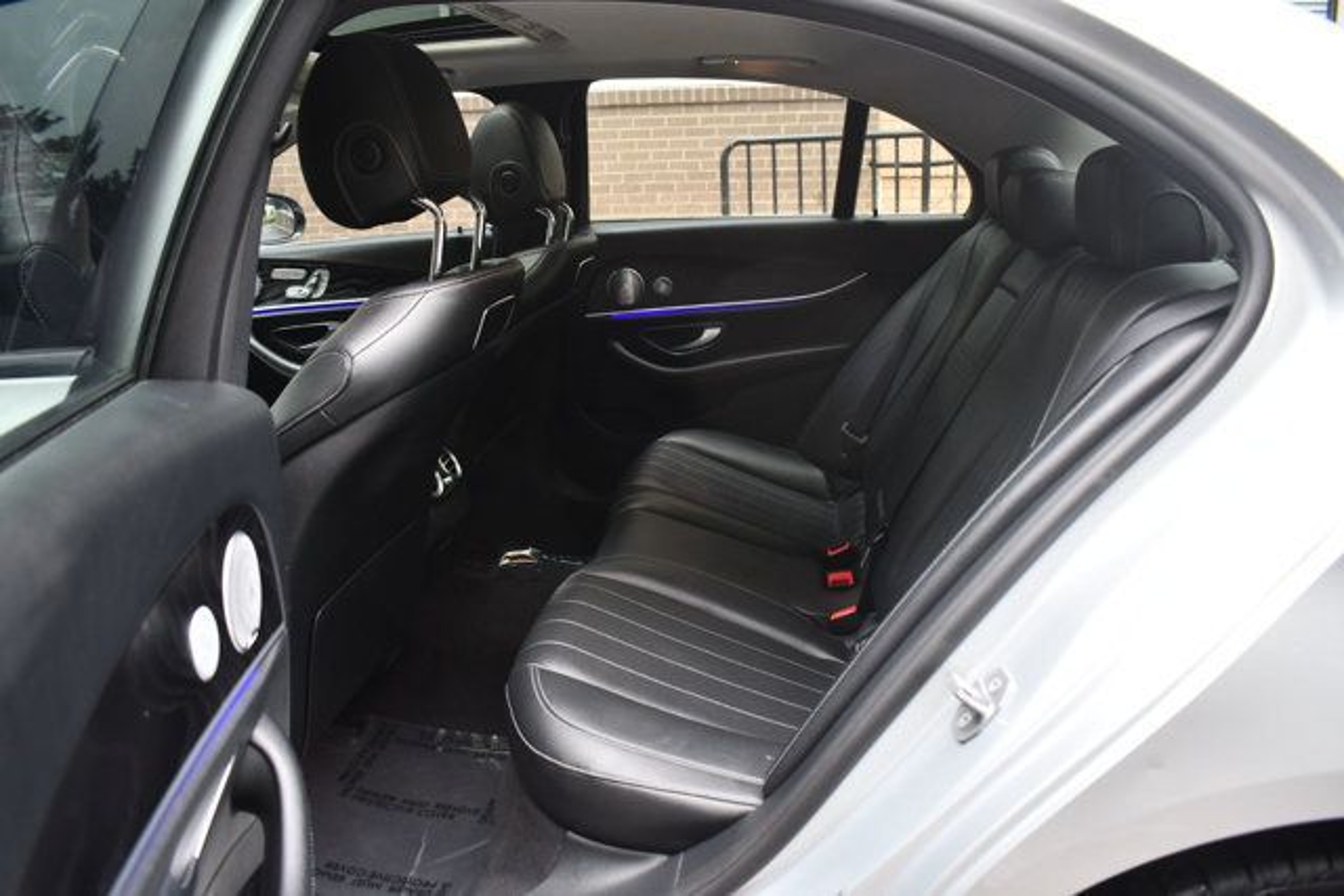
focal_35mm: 27
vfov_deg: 48.0
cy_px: 448
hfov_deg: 67.4
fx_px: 1008
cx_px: 672
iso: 800
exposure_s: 1/160
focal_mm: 18
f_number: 3.5
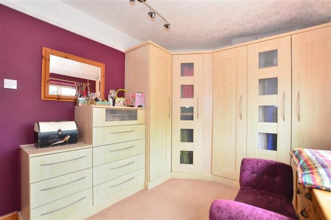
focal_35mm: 15
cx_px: 166
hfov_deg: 100.4
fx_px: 138
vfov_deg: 77.3
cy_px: 110
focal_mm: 10
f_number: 8
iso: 400
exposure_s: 1/20
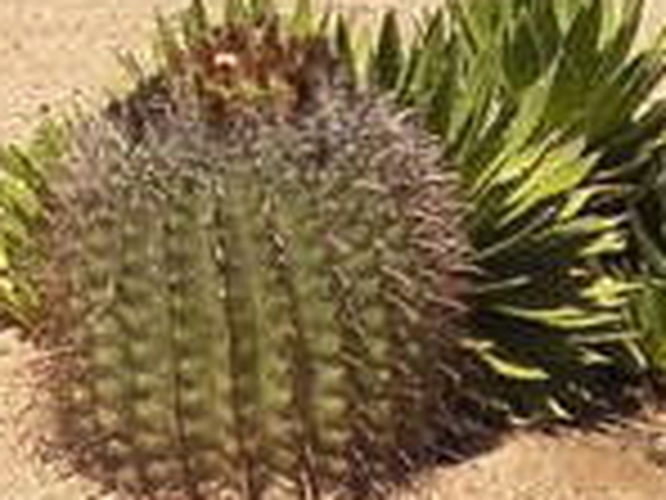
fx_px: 8081
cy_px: -856
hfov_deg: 4.7
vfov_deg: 3.5
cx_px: -81
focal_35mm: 420
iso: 125
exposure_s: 1/1600
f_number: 4.5
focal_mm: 11.2
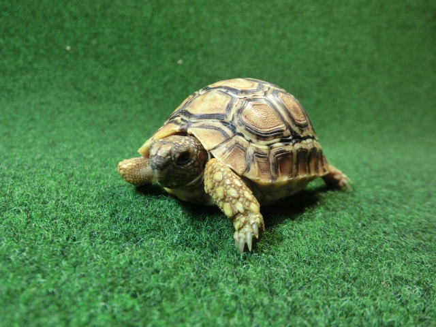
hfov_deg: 63.4
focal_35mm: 28
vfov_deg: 49.7
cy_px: 164
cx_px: 218
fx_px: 353
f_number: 3
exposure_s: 1/60
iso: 400
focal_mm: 5
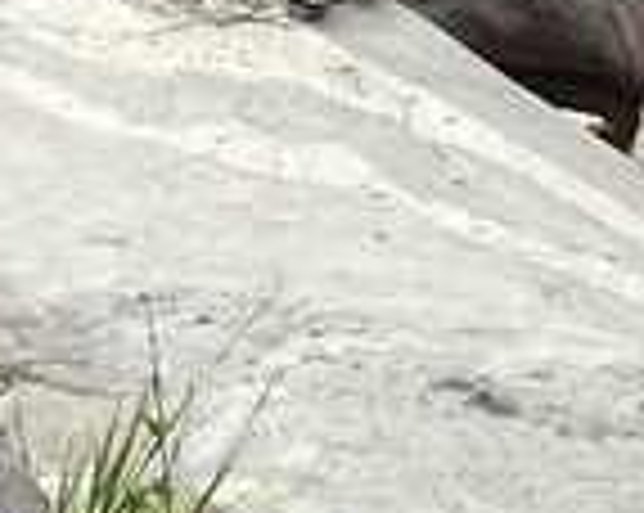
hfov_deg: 10.5
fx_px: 3331
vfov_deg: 8.7
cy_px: -158
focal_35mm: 175
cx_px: 1081
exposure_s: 1/800
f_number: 3.2
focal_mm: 5.87
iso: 100
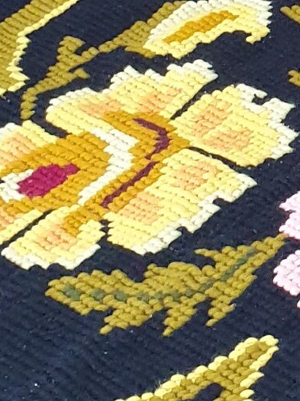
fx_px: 1712
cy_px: -145
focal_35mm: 148
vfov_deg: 12.8
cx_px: 724
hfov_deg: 9.0
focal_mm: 4.3
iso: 250
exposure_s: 1/30
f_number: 2.4
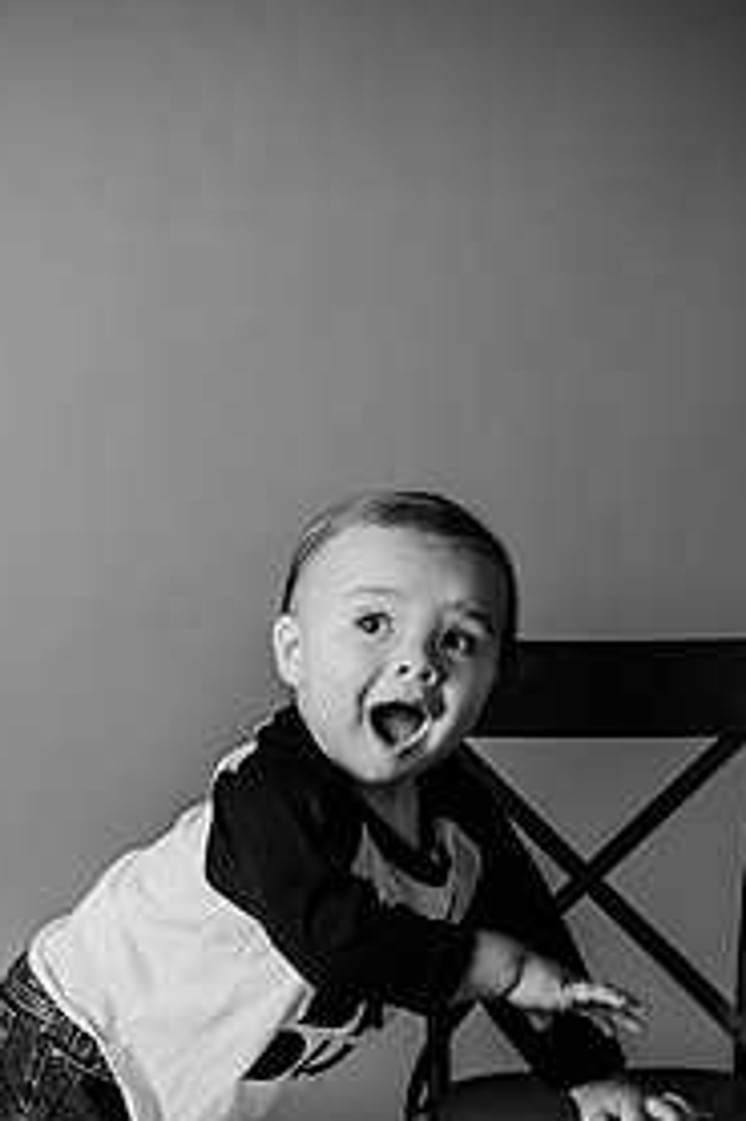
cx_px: 387
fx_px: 2521
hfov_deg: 16.8
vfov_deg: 24.8
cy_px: 859
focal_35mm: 81
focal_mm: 50
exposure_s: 1/160
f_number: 2.2
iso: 100
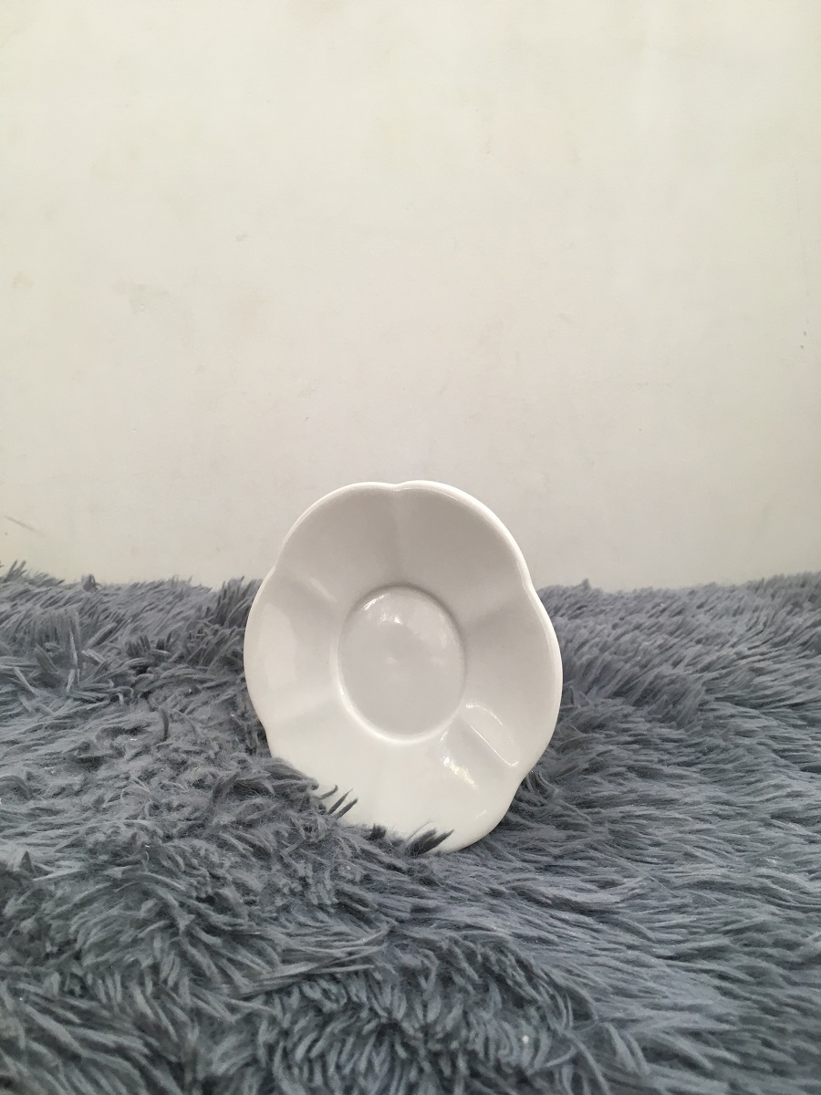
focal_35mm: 29
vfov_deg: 61.7
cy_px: 548
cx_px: 410
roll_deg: -0.5
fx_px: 917
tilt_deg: -10.8
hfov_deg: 48.2
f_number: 2.2
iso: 80
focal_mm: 4.15
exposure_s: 1/33
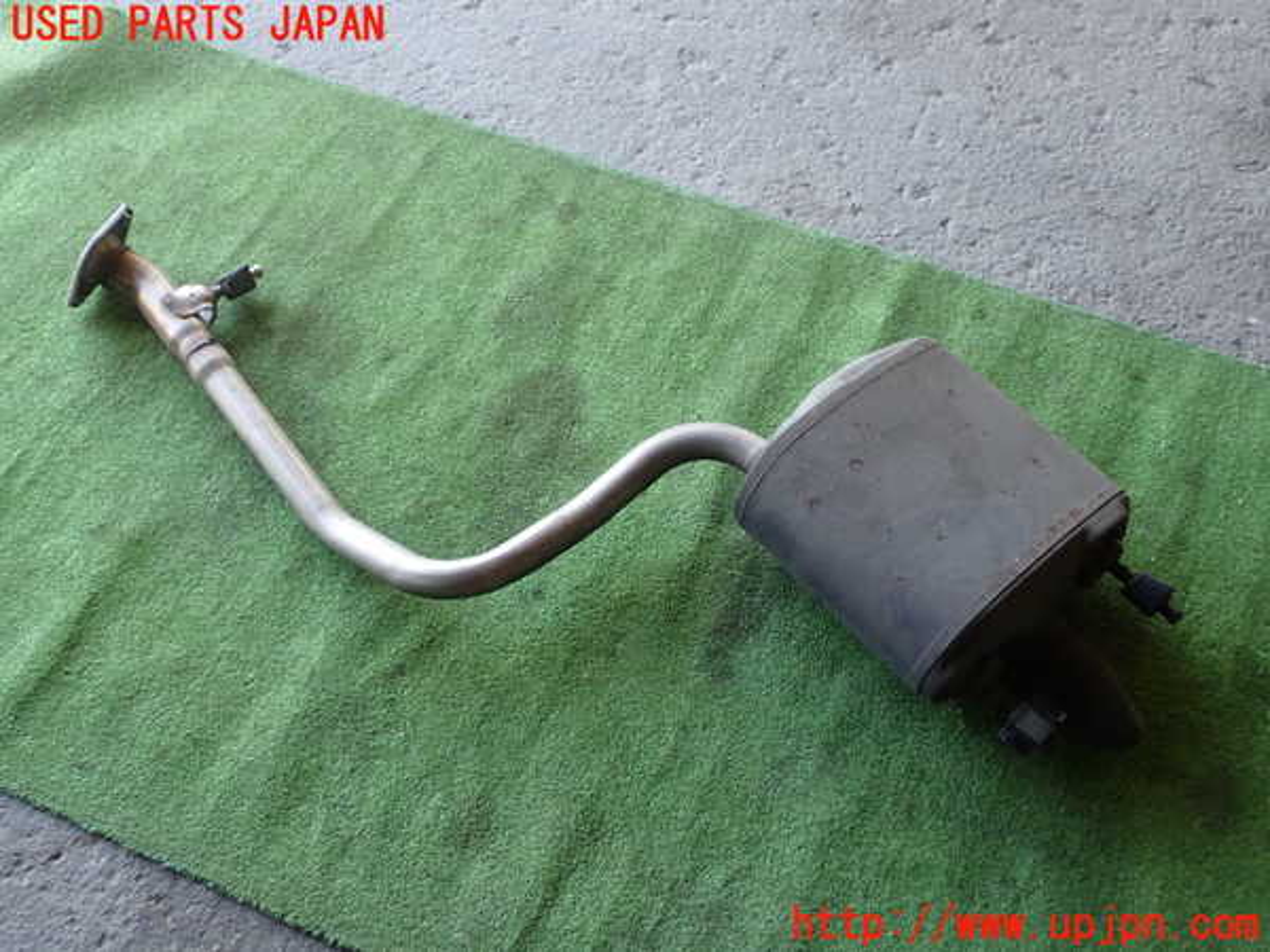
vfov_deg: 39.7
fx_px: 1321
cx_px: 635
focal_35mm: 36
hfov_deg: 51.4
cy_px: 476
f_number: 2.5
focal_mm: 6.37
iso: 200
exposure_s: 1/60
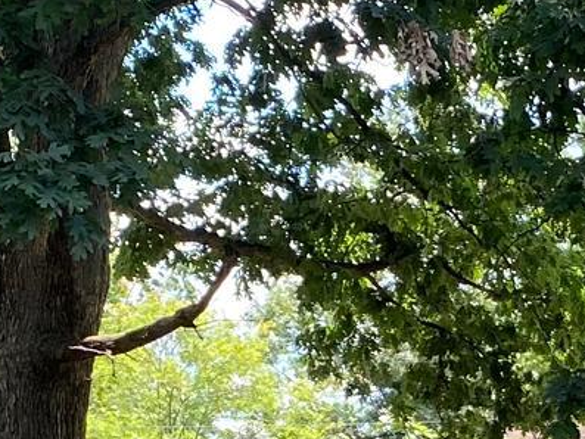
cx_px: 663
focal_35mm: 134
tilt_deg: -1.4
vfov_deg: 10.7
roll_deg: +3.4
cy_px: 632
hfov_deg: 14.3
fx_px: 2265
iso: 32
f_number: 1.8
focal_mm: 4.25
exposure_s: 1/247
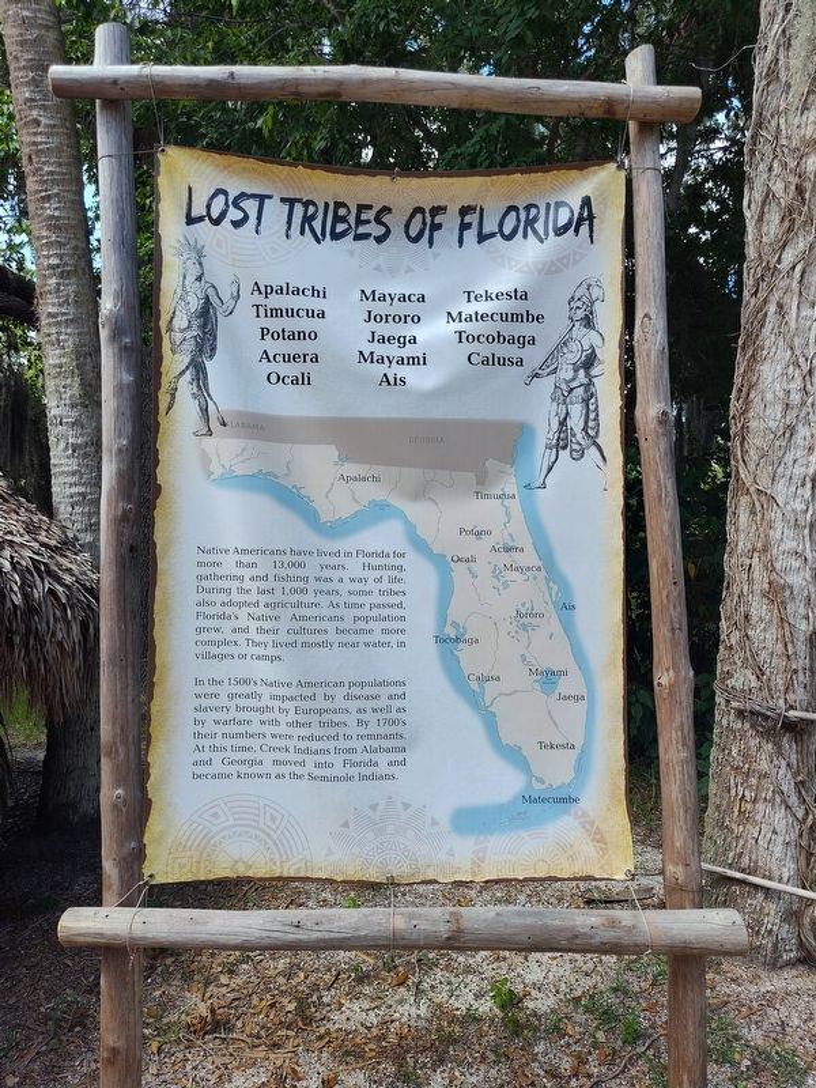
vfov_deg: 73.9
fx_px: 723
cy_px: 544
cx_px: 408
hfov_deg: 58.9
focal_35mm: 23
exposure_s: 1/339
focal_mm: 5.56
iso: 100
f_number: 1.8
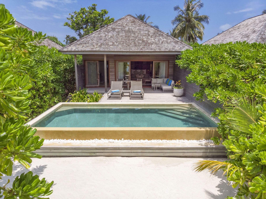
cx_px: 133
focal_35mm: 24
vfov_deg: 56.8
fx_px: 184
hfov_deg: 71.6
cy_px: 100
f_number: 2.8
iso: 101
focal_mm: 4.5
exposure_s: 1/1900
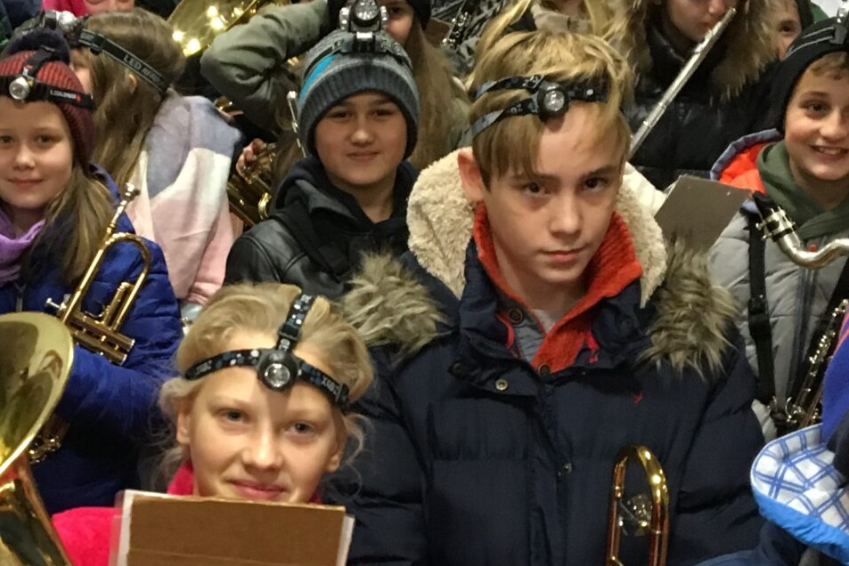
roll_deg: -1.2
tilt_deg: -24.0
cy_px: 476
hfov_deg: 24.8
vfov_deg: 16.7
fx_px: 1911
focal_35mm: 81
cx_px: 227
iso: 250
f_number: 2.2
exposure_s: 1/33
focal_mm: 4.15
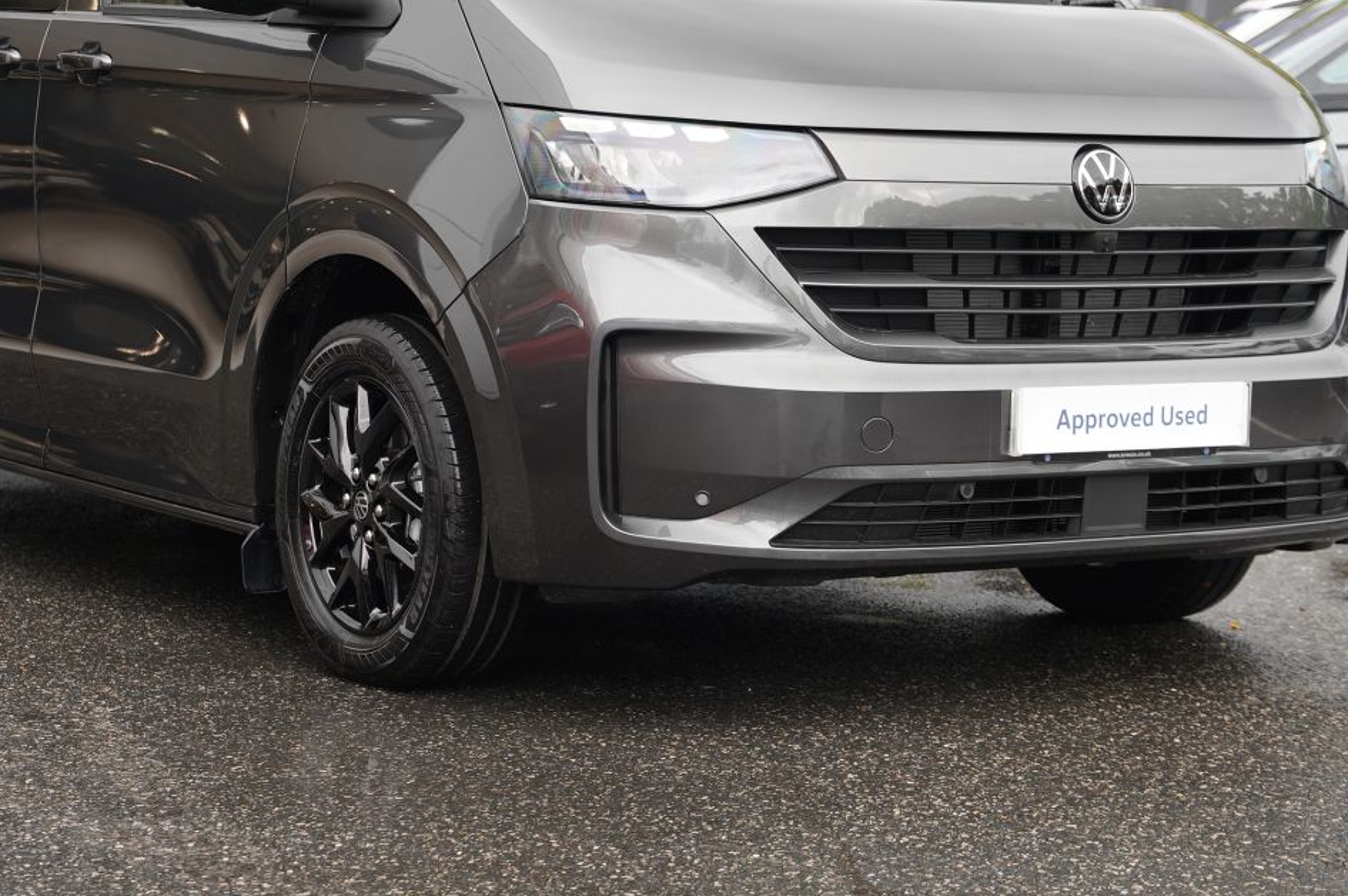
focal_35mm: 85
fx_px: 3162
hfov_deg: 24.0
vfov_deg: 16.0
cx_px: 536
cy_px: 154
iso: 400
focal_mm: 49.9
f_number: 4
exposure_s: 1/160
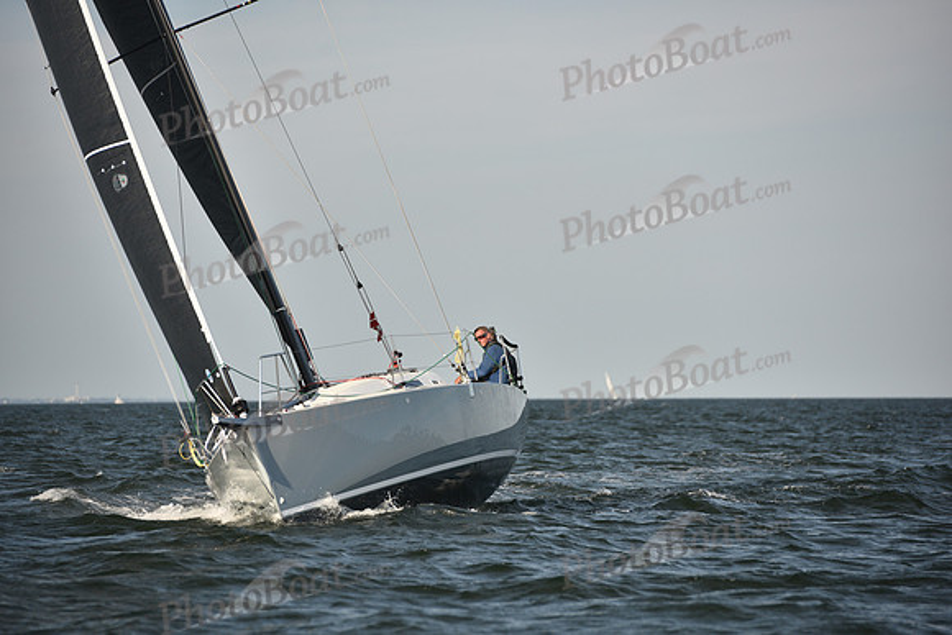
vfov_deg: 6.9
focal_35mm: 200
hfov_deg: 10.3
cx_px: 476
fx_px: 5290
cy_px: 318
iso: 250
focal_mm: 200
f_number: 4.5
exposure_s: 1/800
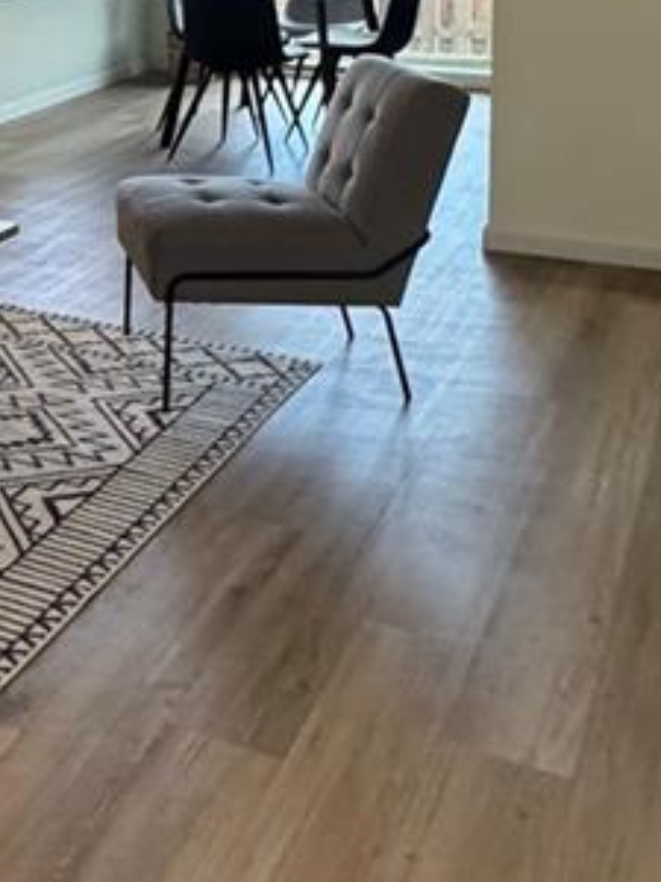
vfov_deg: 32.1
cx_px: -112
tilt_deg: -7.3
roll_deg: +0.7
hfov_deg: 24.0
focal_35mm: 56
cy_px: 35
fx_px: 1426
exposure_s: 1/120
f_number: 2.2
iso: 320
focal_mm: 2.22
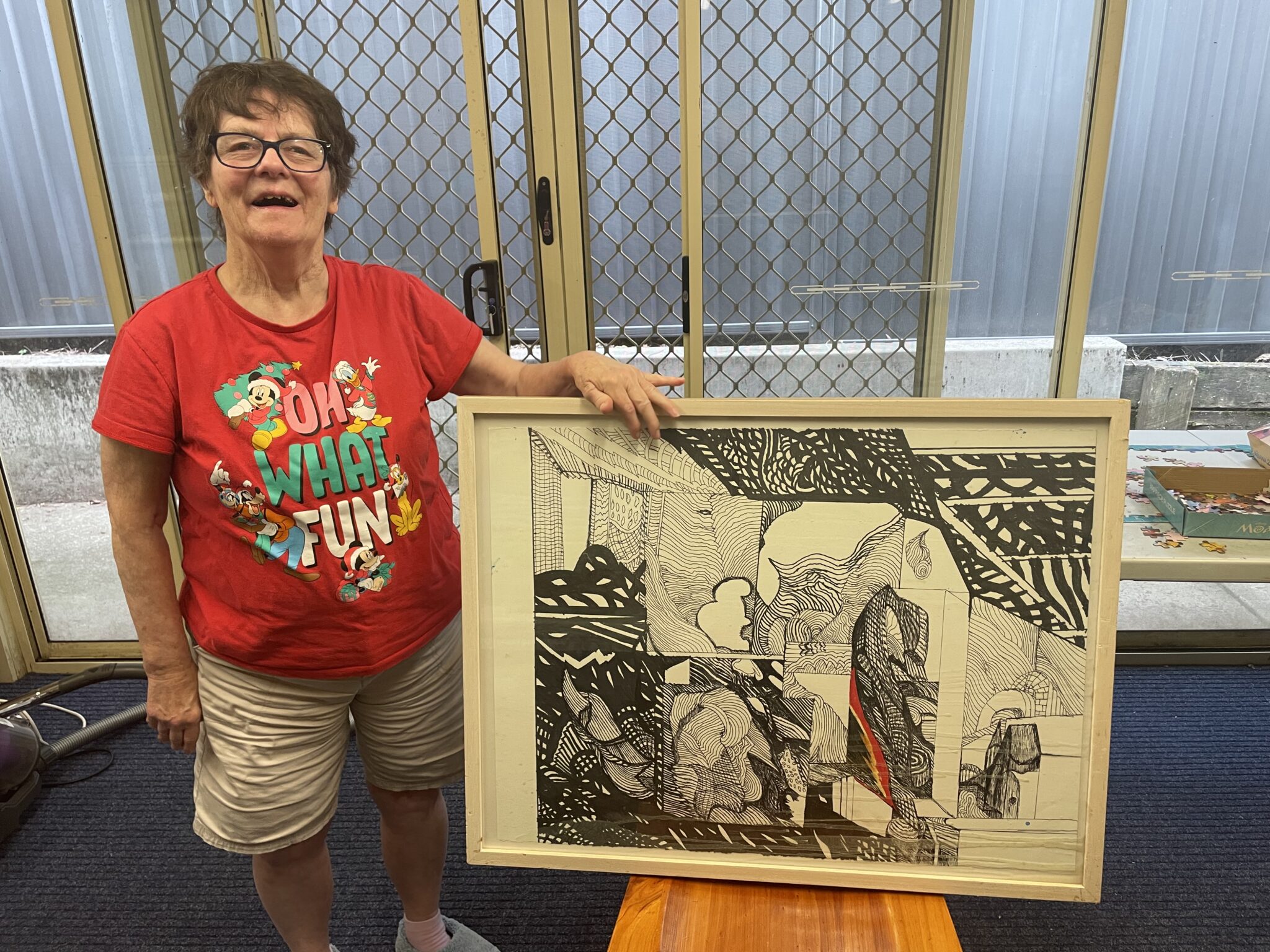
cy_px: 476
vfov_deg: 53.1
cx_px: 635
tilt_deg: -19.6
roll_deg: +1.9
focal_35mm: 26
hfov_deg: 67.3
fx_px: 954
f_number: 1.6
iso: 100
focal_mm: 4.2
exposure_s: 1/50
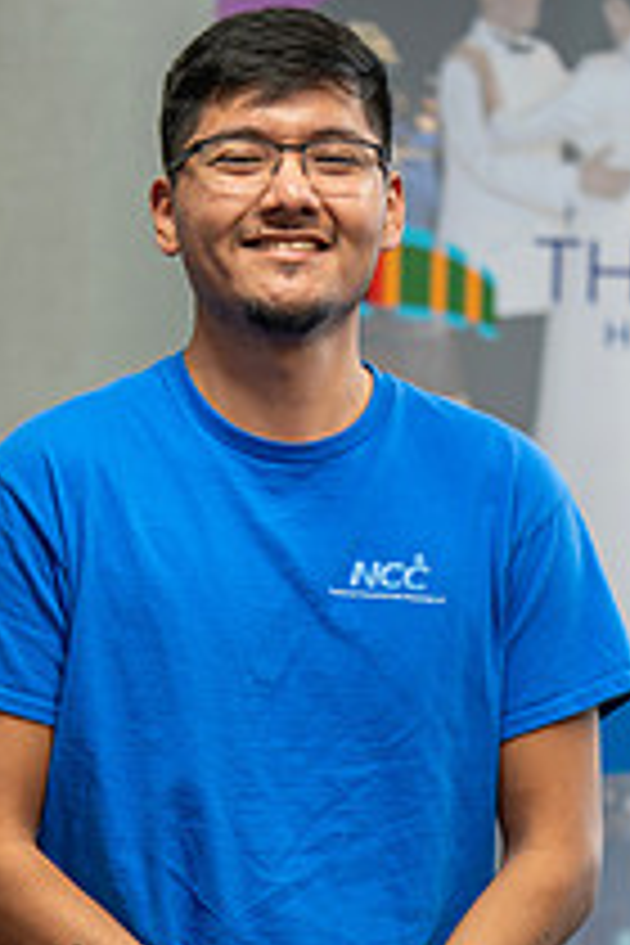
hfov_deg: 7.5
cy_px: 644
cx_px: 369
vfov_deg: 11.3
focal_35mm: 182
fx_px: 4777
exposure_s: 1/160
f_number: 2
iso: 1000
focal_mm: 85
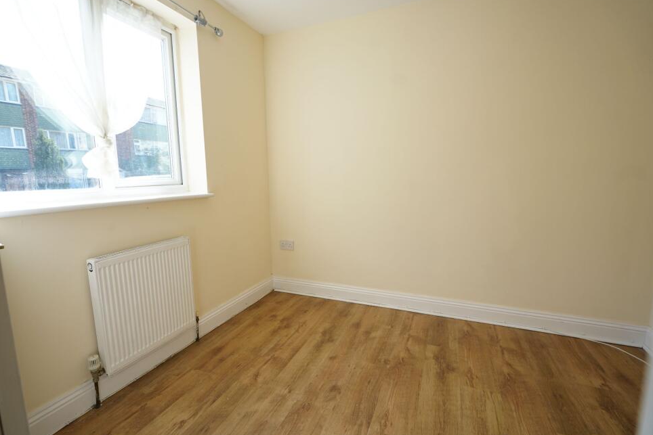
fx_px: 308
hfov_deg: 93.2
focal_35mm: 17
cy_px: 221
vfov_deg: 70.5
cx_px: 313
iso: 400
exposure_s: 1/250
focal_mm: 16
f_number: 4
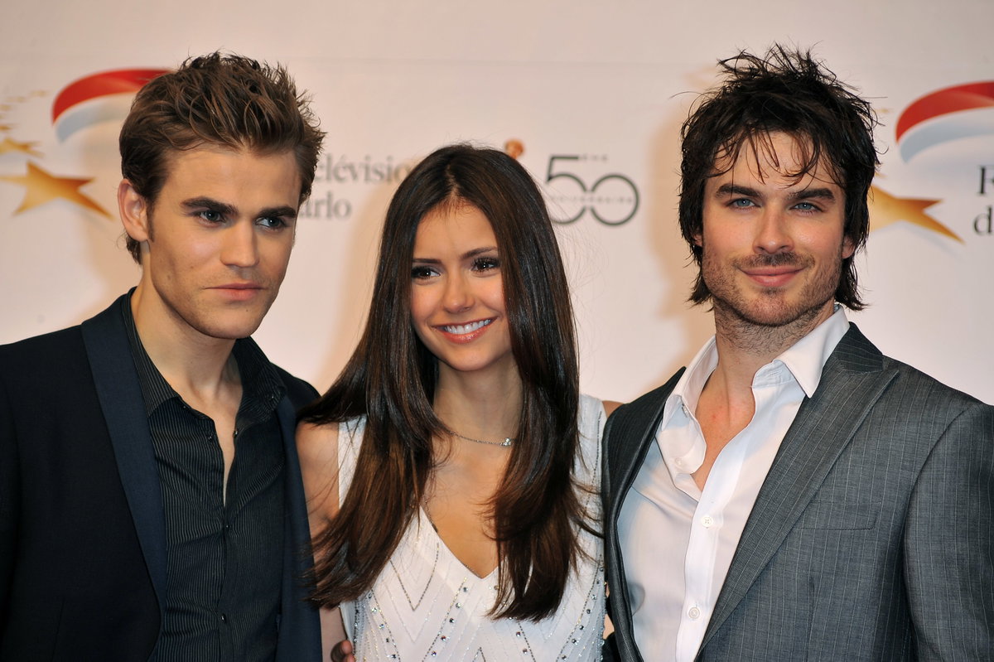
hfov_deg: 12.1
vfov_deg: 8.1
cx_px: 497
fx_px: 4692
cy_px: 331
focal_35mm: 170
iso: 250
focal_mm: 170
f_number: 6.3
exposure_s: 1/250
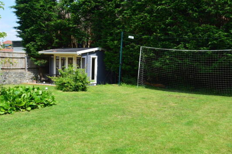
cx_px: 116
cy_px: 85
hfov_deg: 57.3
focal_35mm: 33
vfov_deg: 39.9
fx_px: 212
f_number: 11
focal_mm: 18
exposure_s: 1/400
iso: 400
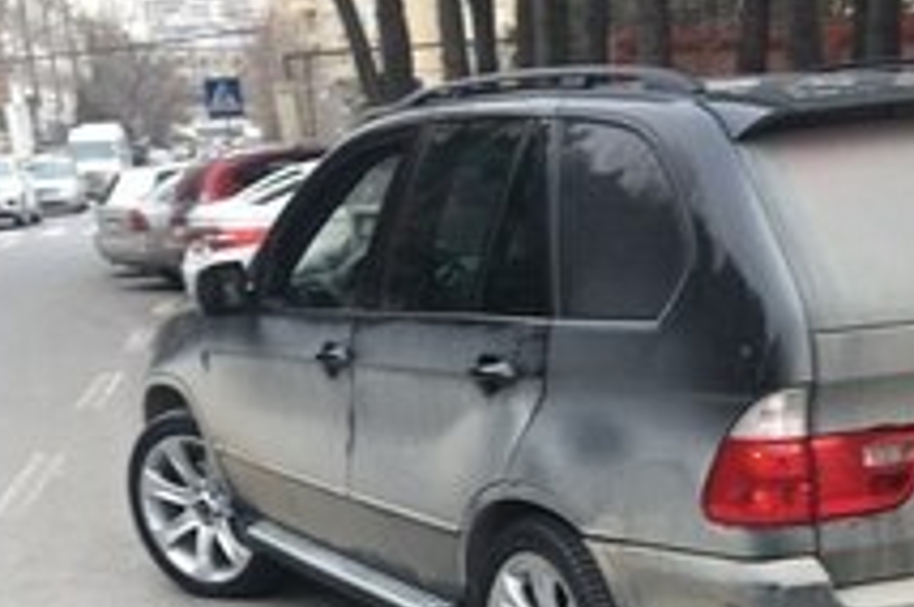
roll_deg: +3.8
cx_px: 666
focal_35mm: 70
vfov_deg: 18.0
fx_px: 1775
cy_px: 812
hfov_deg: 28.5
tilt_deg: -20.0
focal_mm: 4.15
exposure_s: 1/109
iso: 25
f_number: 2.2
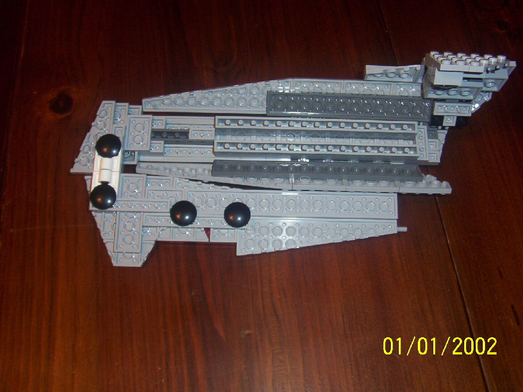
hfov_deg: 51.4
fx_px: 544
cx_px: 262
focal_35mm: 36
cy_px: 196
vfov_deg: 39.7
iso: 140
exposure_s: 1/30
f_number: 2.76
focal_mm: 5.54
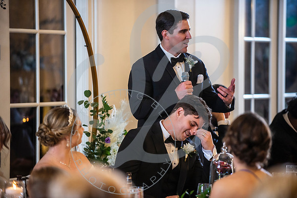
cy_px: 99
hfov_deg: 11.9
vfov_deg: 8.0
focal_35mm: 172
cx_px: 148
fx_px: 1420
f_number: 2.8
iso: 1600
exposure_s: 1/200
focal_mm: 170
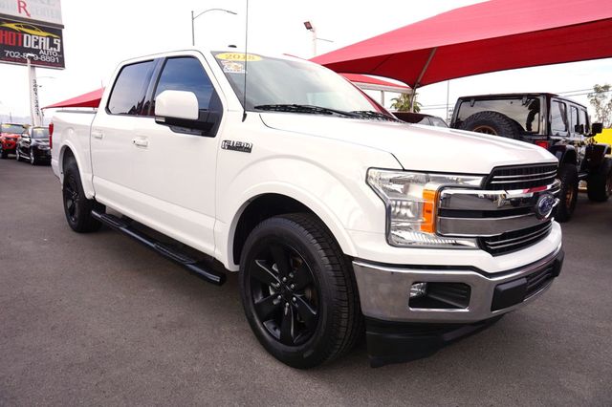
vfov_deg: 53.1
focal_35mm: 24
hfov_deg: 73.8
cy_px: 204
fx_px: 408
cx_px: 306
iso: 100
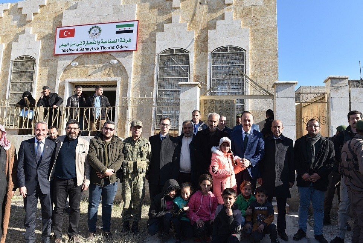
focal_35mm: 26
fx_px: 262
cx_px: 182
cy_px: 122
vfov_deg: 49.6
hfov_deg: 69.4
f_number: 10
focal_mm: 26
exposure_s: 1/400
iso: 400
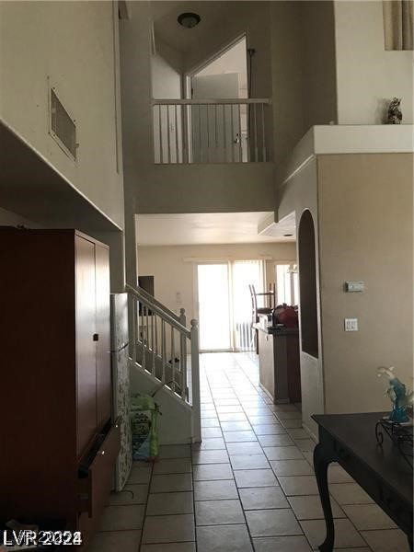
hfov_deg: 49.7
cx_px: 207
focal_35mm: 28
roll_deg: +1.3
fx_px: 446
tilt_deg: +0.9
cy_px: 276
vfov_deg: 63.4
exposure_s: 1/30
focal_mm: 3.99
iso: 25
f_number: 1.8
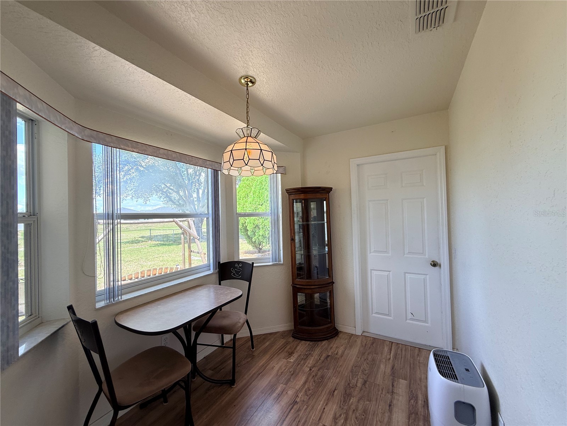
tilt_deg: +0.7
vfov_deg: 85.7
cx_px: 284
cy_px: 213
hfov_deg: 102.1
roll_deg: +1.5
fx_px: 229
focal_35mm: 14
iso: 64
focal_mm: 2.22
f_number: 2.2
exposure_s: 1/120
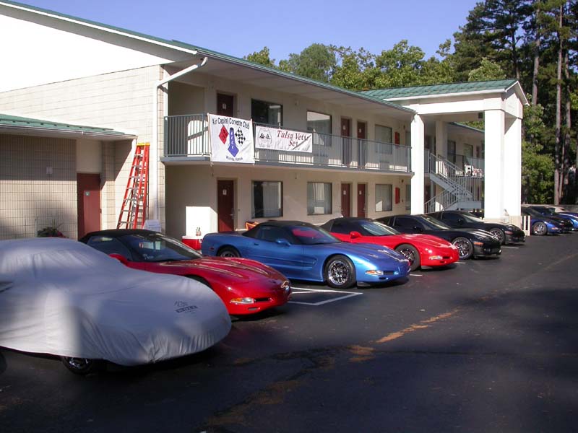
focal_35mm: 38
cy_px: 216
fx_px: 635
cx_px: 289
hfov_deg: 49.0
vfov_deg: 37.7
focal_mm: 7.85
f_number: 7.5
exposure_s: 1/295
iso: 100
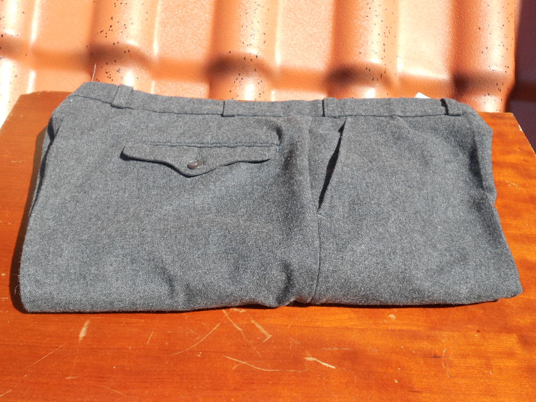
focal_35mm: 39
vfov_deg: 36.8
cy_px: 201
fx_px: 604
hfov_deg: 47.9
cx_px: 268
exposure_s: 1/320
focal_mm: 6.7
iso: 80
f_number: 3.9
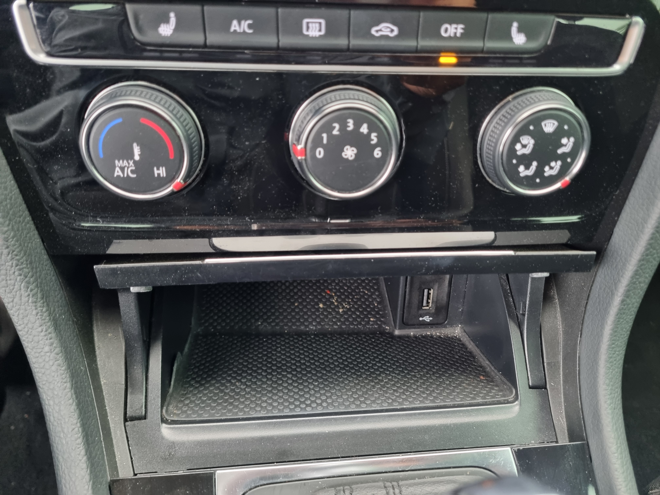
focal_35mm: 26
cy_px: 248
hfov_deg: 67.3
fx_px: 496
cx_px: 330
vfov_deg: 53.1
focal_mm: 5.4
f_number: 1.8
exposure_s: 1/30
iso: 500
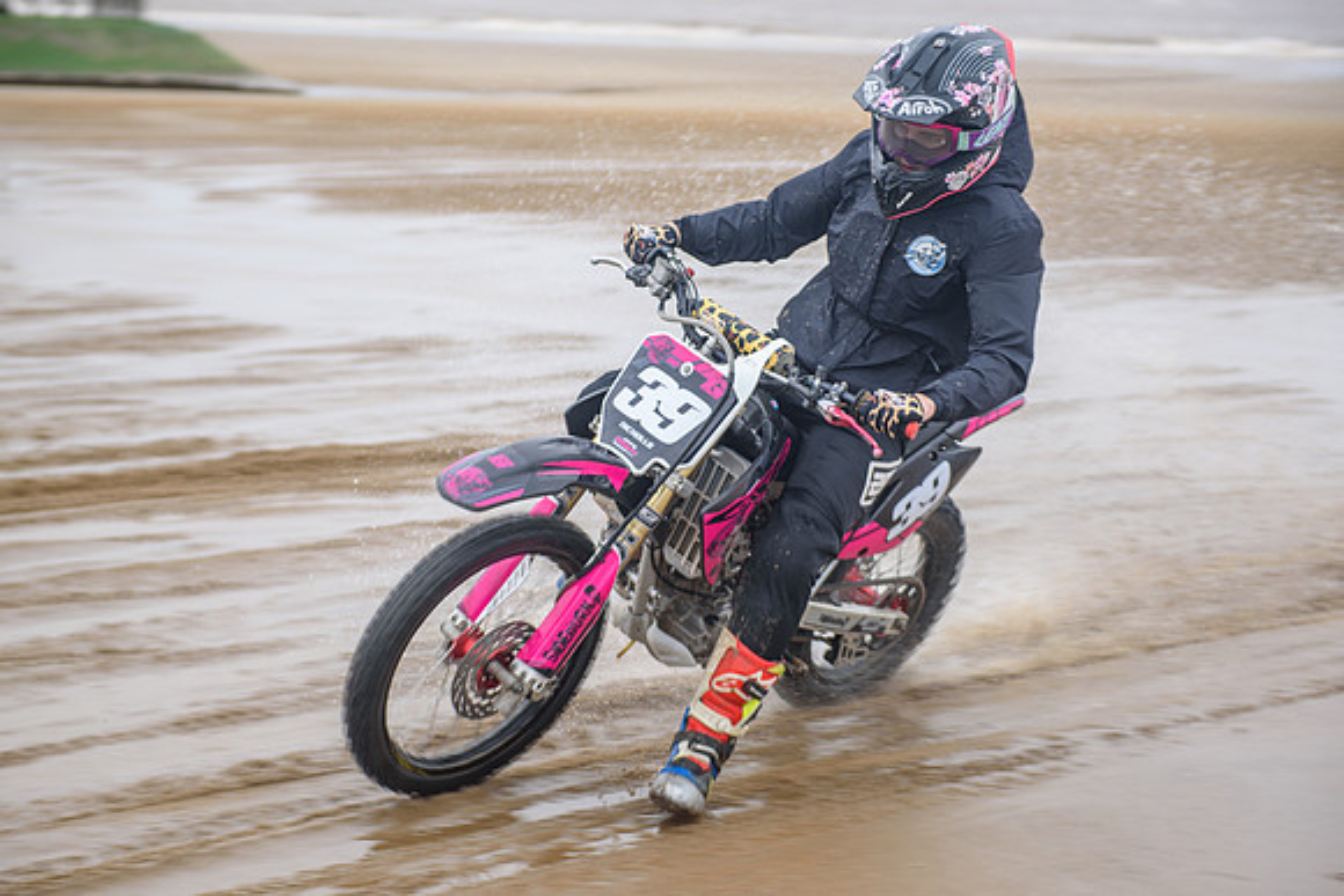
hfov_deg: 27.3
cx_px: 659
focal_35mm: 74
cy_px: 491
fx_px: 2764
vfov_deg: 18.4
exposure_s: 1/250
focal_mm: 66
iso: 100
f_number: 2.8
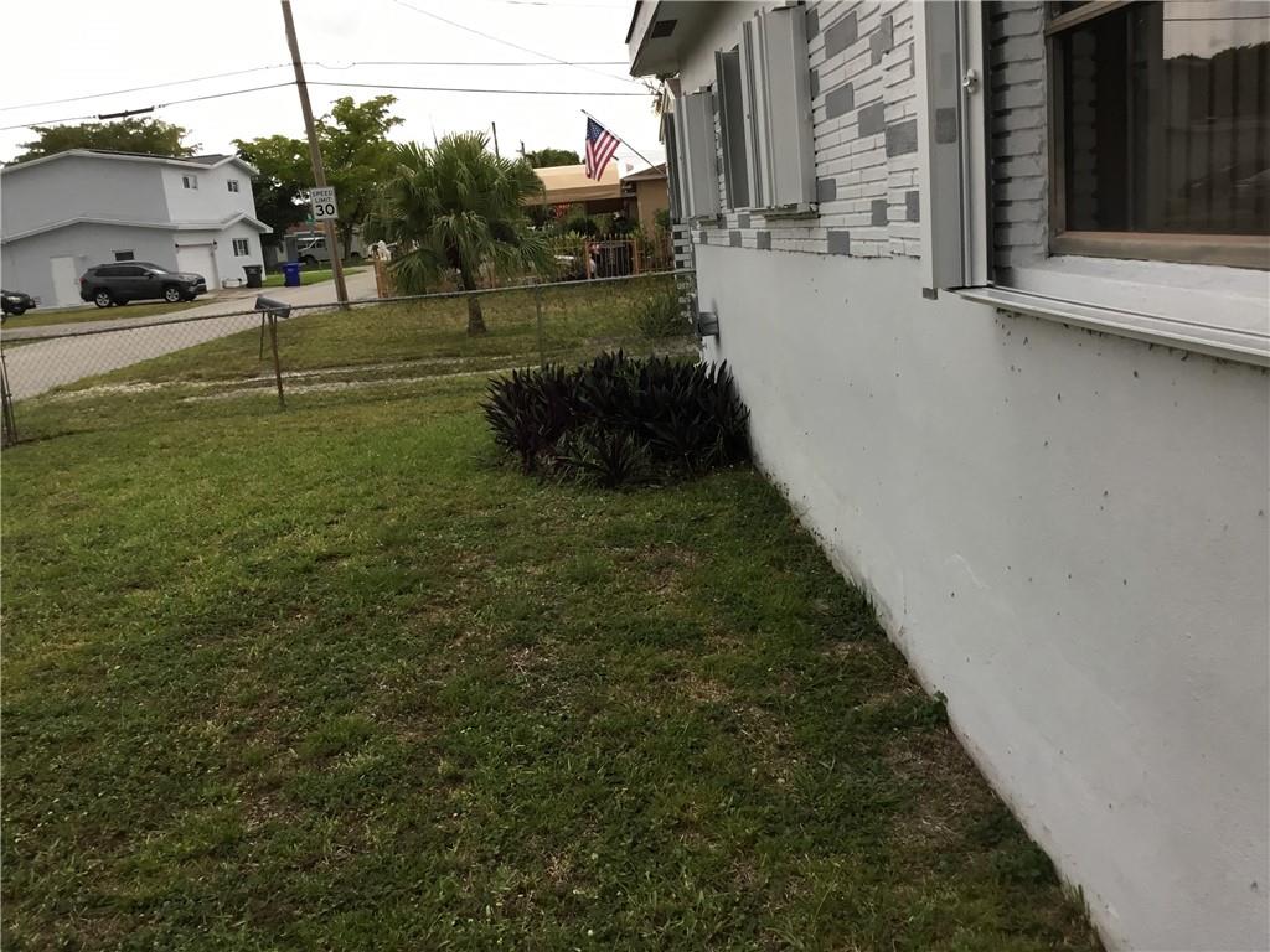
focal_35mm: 31
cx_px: 635
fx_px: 1137
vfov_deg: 45.4
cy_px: 476
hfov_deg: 58.4
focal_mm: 3.3
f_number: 2.4
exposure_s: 1/40
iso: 25
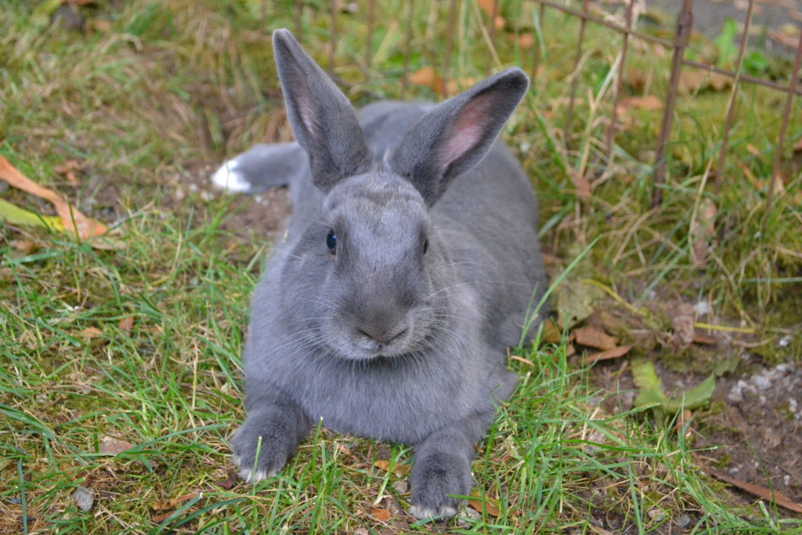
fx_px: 1470
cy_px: 268
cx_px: 401
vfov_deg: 20.6
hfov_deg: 30.5
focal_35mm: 66
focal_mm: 44
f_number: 5.3
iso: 2000
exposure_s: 1/500
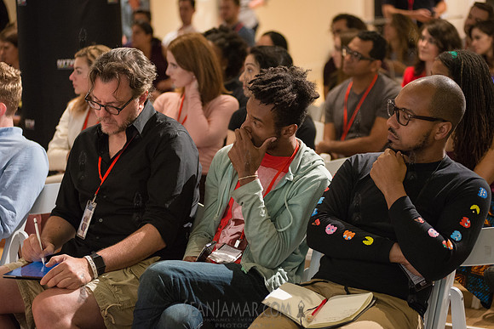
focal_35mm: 80
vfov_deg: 17.1
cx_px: 247
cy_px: 164
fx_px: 1098
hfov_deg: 25.4
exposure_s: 1/200
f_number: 2.8
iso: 4000
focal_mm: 80
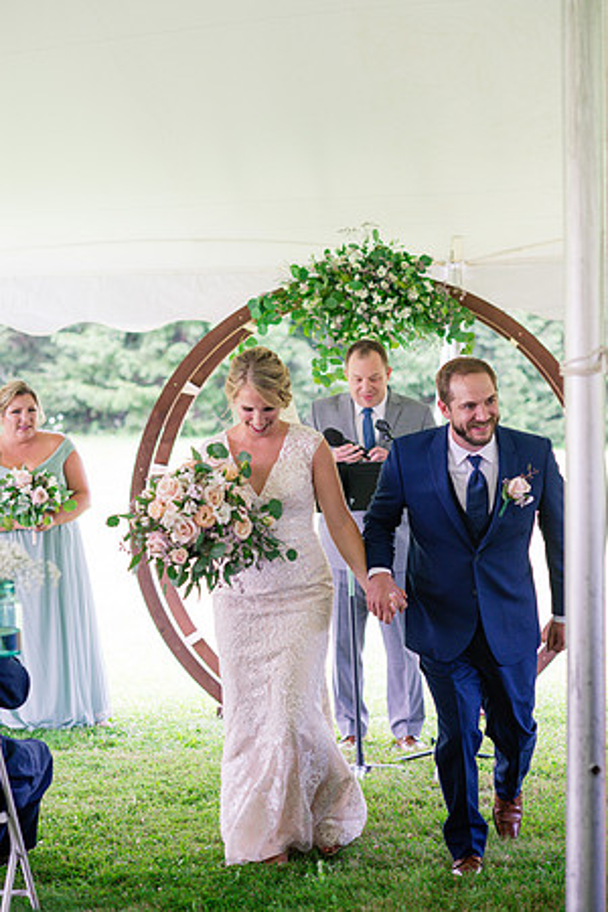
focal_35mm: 85
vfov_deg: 23.9
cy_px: 456
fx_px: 2153
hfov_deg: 16.1
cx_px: 304
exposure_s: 1/250
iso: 500
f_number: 3.2
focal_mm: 85
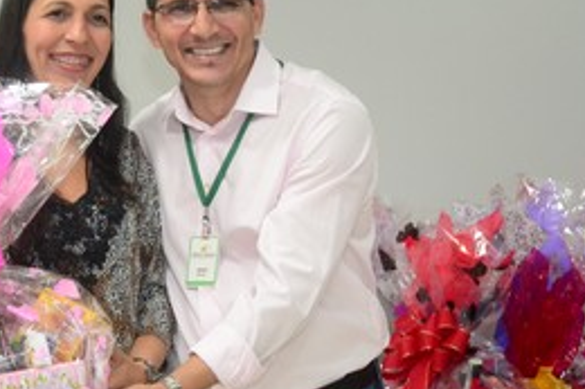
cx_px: 112
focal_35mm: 135
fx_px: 2192
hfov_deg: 15.1
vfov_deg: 10.1
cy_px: 207
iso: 3200
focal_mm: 52
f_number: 5.6
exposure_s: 1/60
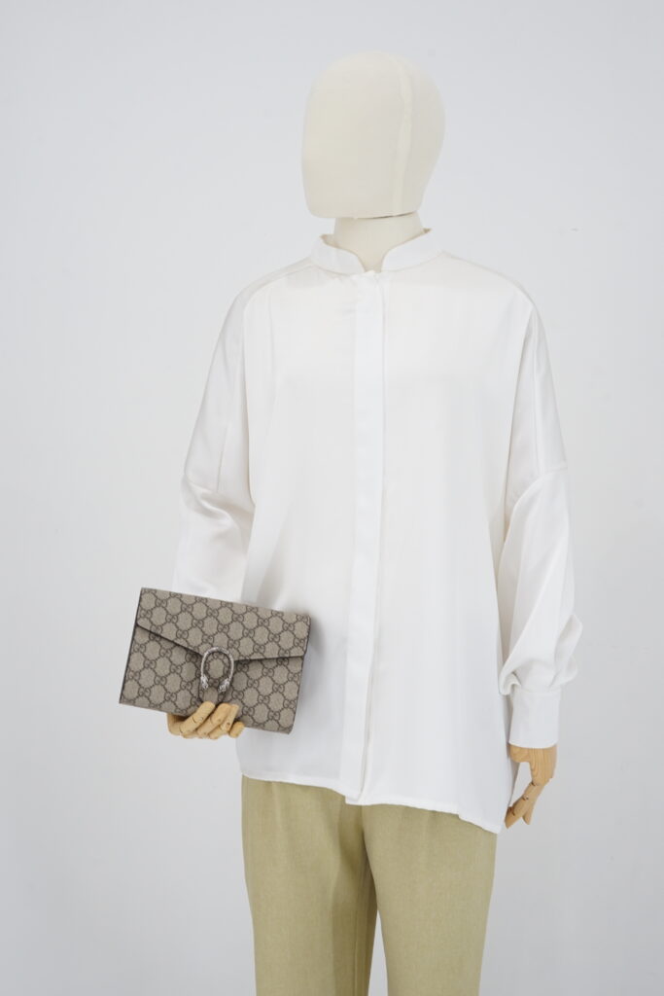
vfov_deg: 39.6
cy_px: 498
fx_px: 1383
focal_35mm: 50
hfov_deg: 27.0
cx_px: 332
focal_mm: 50
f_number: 8
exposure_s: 1/8
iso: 640
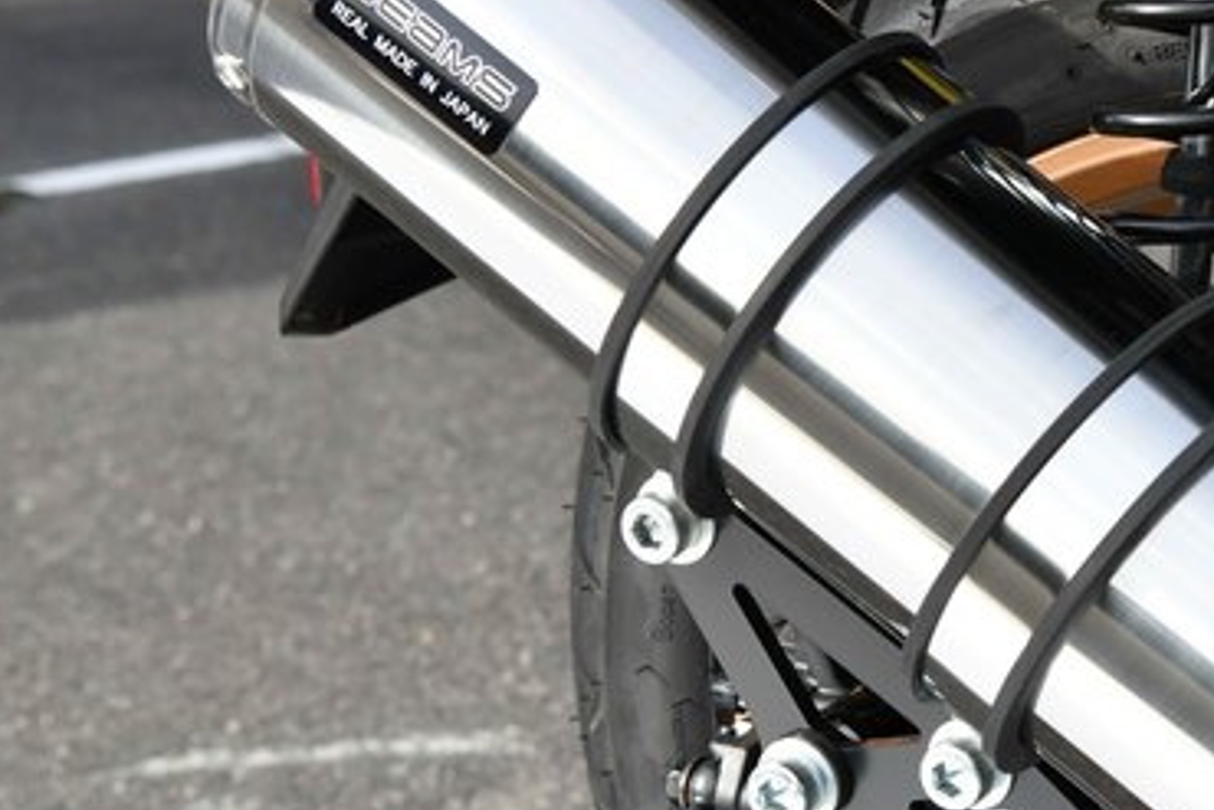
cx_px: 1217
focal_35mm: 108
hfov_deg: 18.4
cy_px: 418
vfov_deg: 12.7
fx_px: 3643
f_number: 10
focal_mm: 50
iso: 400
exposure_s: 1/400
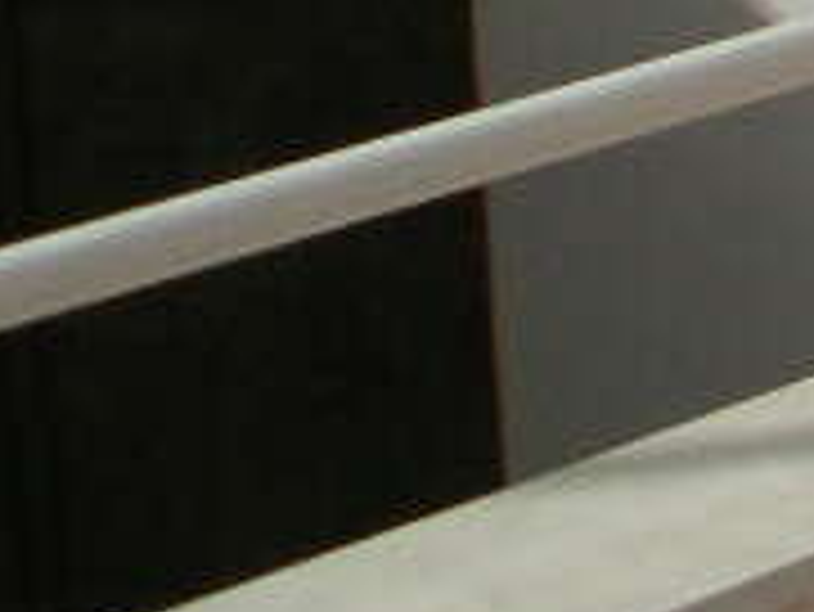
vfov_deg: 5.3
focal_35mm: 269
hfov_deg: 6.5
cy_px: -1017
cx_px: 2721
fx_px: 6330
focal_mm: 8
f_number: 7.6
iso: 100
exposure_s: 1/424
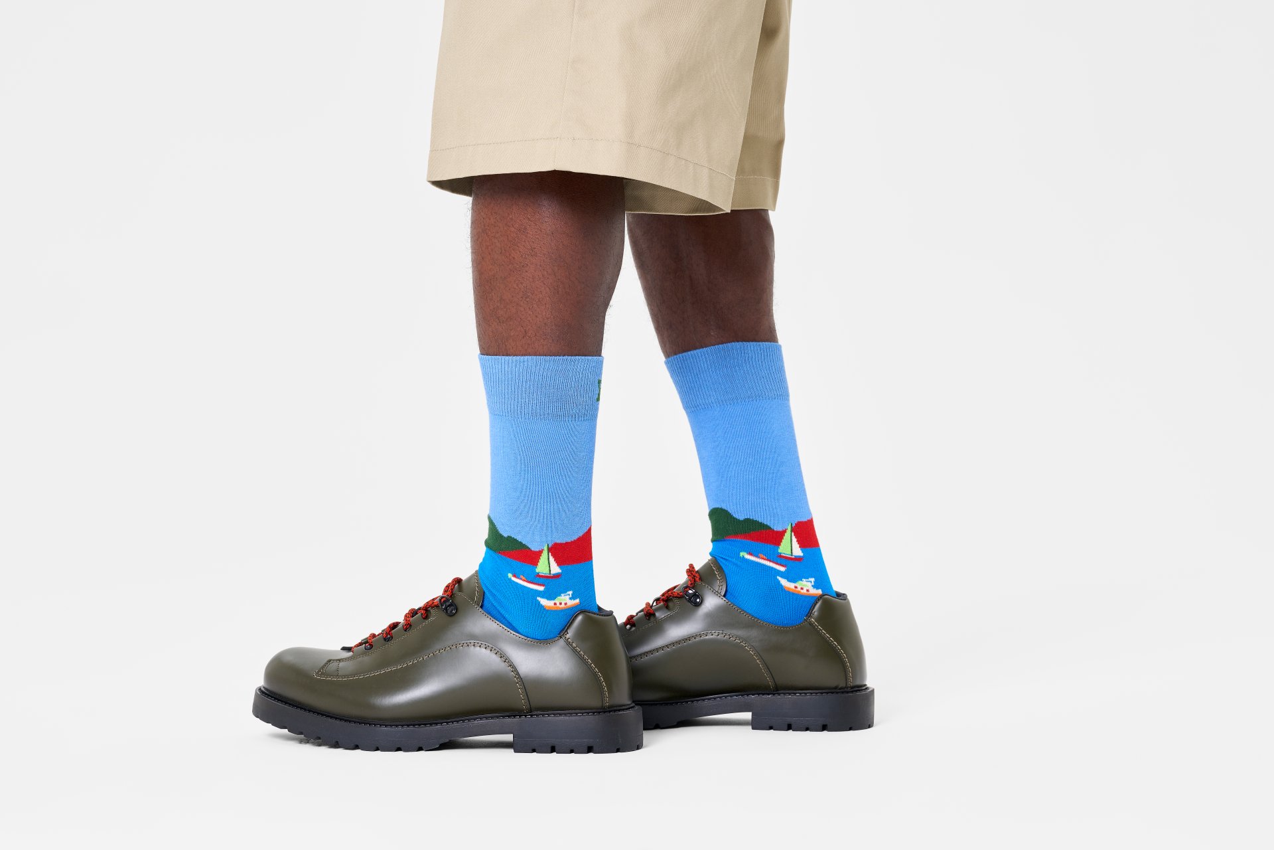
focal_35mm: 105
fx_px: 3716
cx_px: 637
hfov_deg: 19.5
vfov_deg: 13.0
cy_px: 425
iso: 100
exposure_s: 1/125
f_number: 11
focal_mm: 105
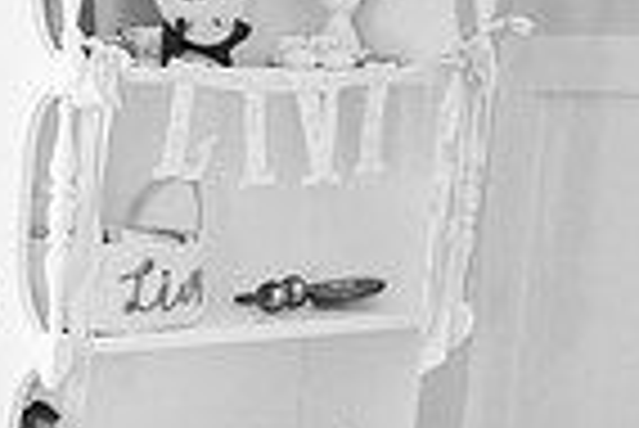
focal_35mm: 98
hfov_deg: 17.8
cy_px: 412
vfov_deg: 13.8
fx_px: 1741
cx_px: -414
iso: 2000
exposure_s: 1/200
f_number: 2.8
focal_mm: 24
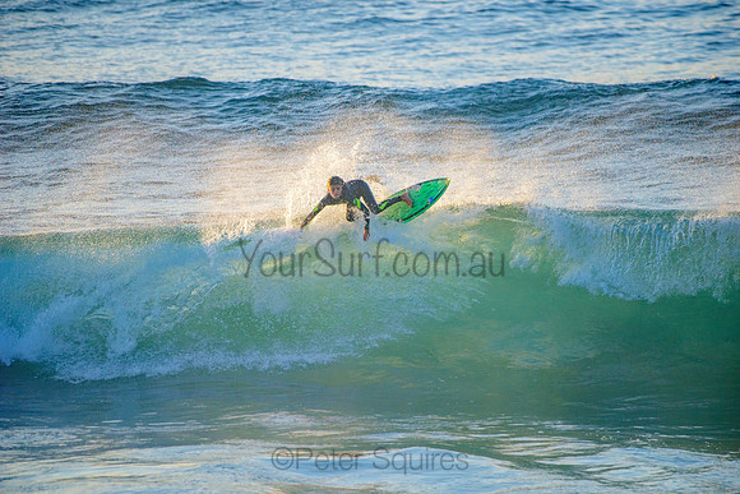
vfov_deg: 2.8
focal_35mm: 500
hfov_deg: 4.1
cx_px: 370
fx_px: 10280
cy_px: 247
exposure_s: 1/2000
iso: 800
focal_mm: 500
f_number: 5.6
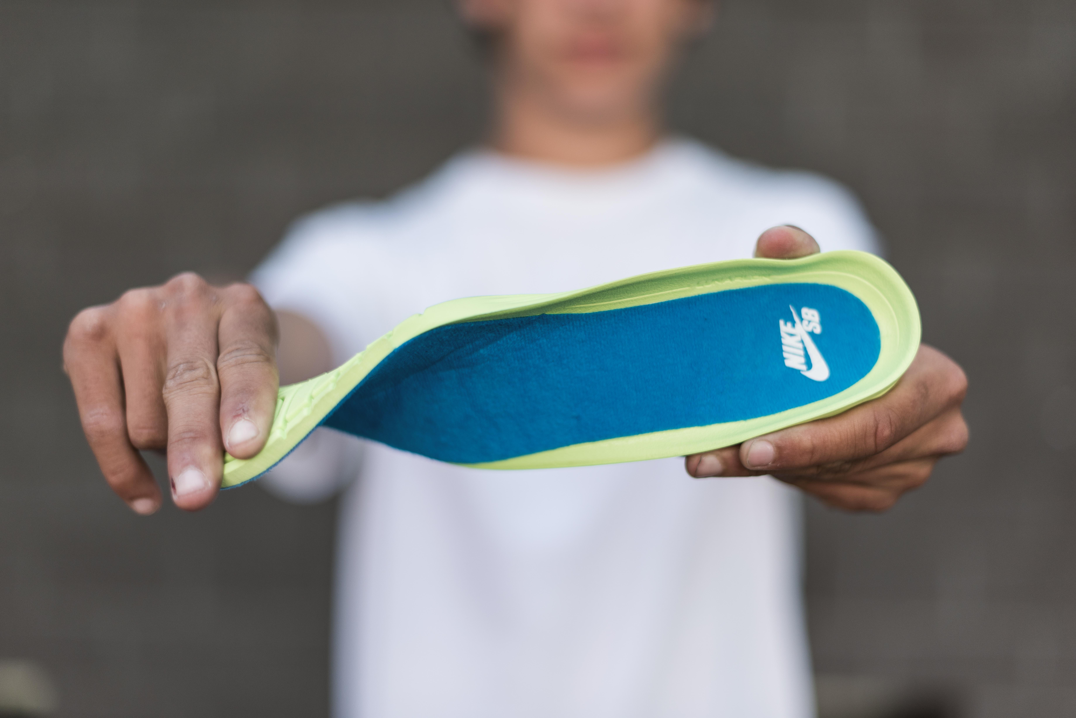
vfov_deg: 27.0
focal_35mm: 50
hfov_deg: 39.6
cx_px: 538
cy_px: 359
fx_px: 1495
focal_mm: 50
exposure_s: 1/2500
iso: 160
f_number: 1.6
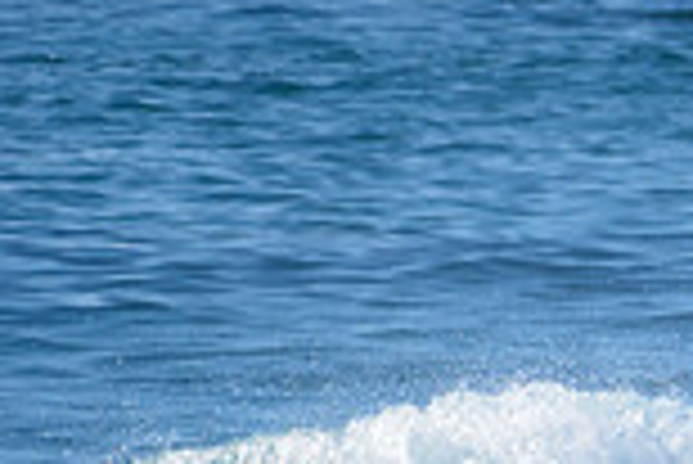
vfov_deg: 0.6
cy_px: 612
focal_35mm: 2306
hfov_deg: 0.9
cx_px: 1559
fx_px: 44431
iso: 250
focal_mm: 500
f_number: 5.6
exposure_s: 1/2000
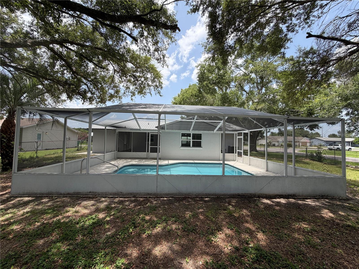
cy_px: 134
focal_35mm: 14
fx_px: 145
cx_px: 180
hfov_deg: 102.1
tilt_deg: +3.9
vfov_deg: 85.7
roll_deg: -1.4
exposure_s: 1/564
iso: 40
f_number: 2.2
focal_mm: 2.22
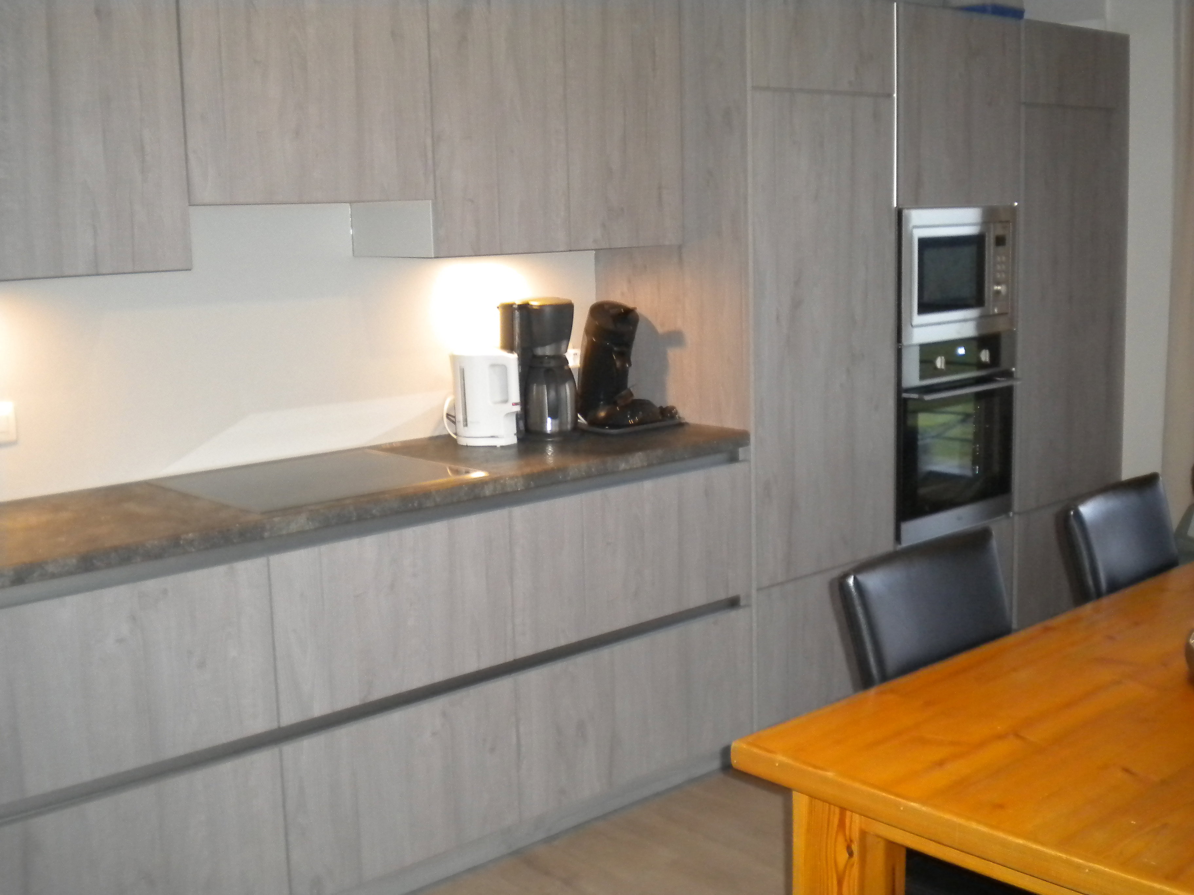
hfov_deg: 45.8
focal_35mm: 41
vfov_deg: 35.1
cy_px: 448
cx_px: 597
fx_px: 1414
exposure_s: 1/30
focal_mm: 7.4
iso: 415
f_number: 3.5
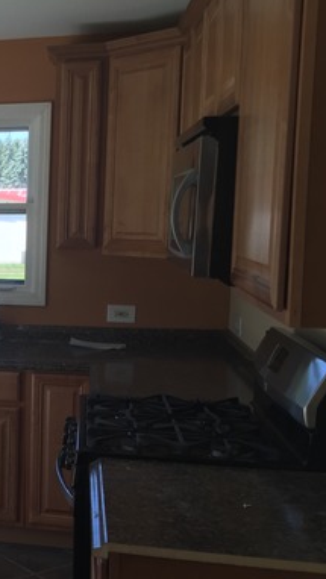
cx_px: -153
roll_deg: -1.3
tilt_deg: -6.5
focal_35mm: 53
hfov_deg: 19.8
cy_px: 312
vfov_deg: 39.1
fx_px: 814
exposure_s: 1/253
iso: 32
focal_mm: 4.15
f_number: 2.2
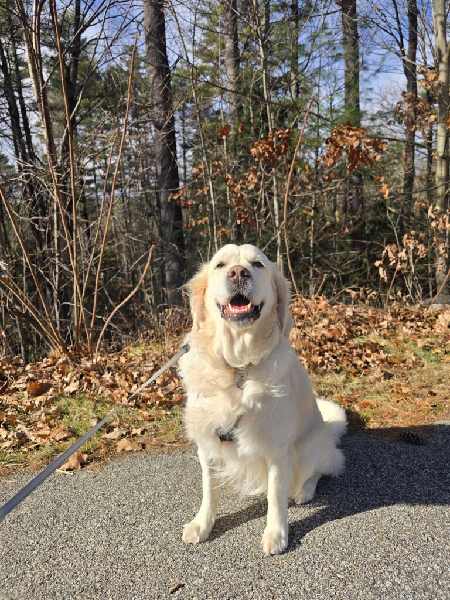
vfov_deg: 73.9
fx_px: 399
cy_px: 300
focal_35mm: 23
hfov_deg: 58.9
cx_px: 225
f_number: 1.7
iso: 12
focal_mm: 6.3
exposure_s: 1/614
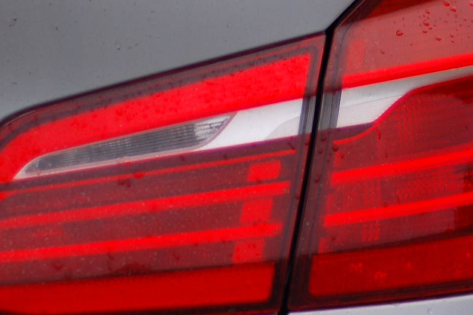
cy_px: 67
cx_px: 449
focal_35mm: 182
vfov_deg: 7.5
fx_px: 2389
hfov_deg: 11.2
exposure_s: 1/100
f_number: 1.8
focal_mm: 50
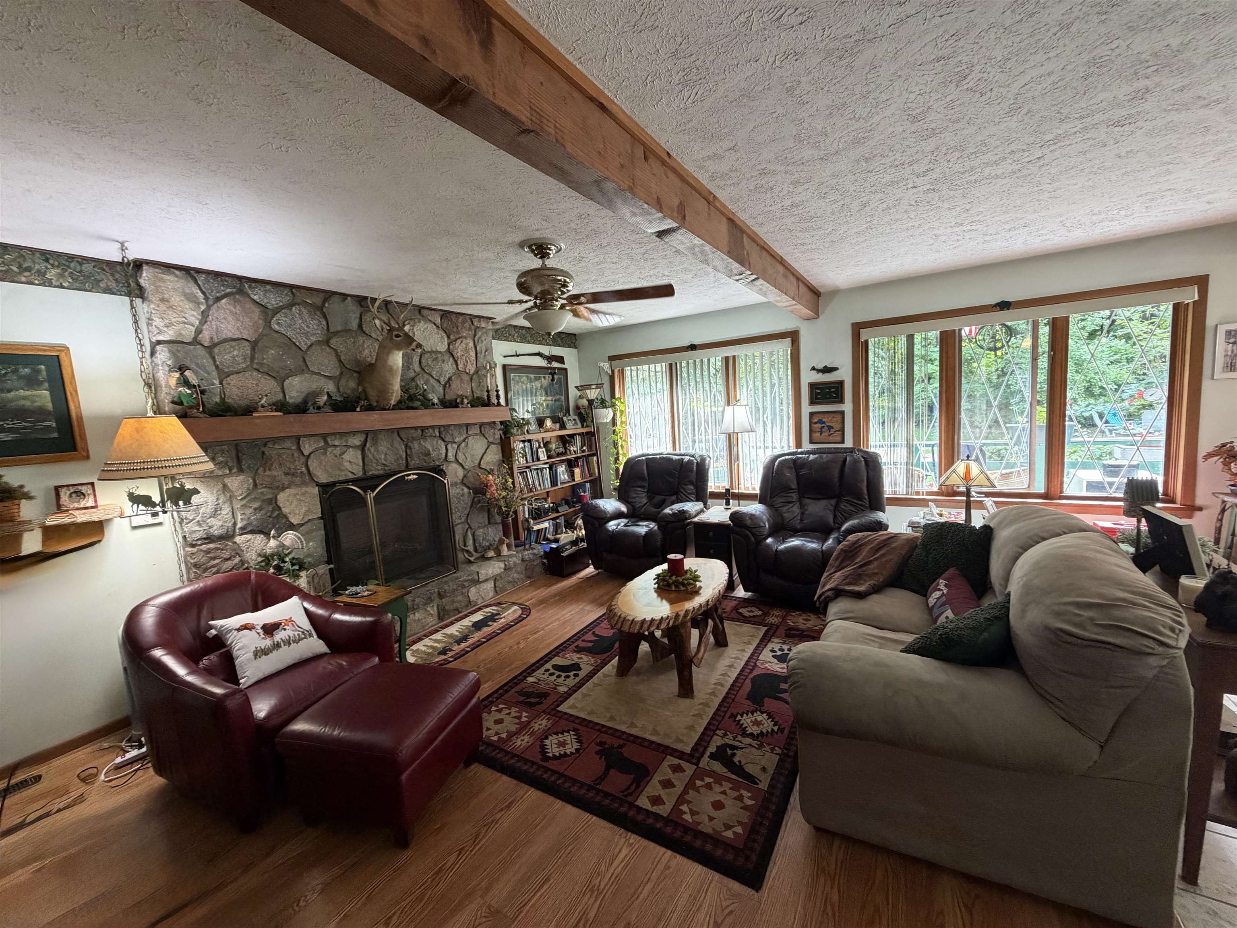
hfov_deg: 102.1
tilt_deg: -6.5
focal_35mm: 14
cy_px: 464
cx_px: 618
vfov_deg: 85.7
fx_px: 500
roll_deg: +4.2
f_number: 2.2
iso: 250
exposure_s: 1/60
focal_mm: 2.22
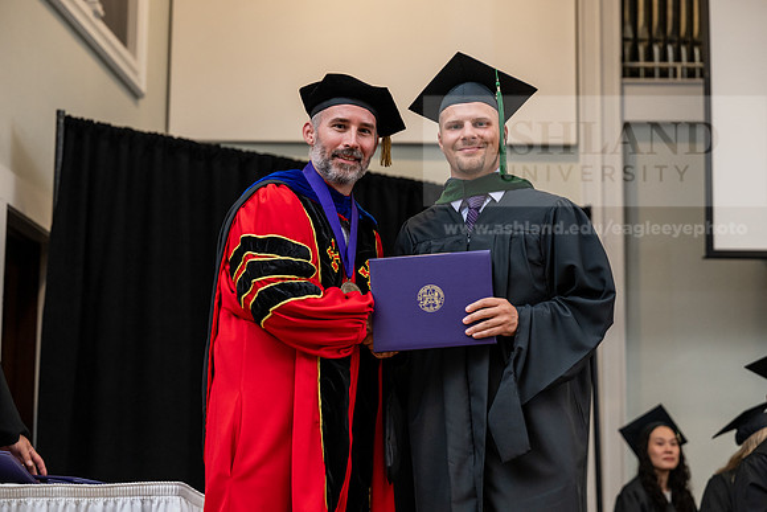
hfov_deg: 23.6
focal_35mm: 86
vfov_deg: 15.9
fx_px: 1833
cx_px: 384
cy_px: 256
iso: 1600
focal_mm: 86
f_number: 3.5
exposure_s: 1/200
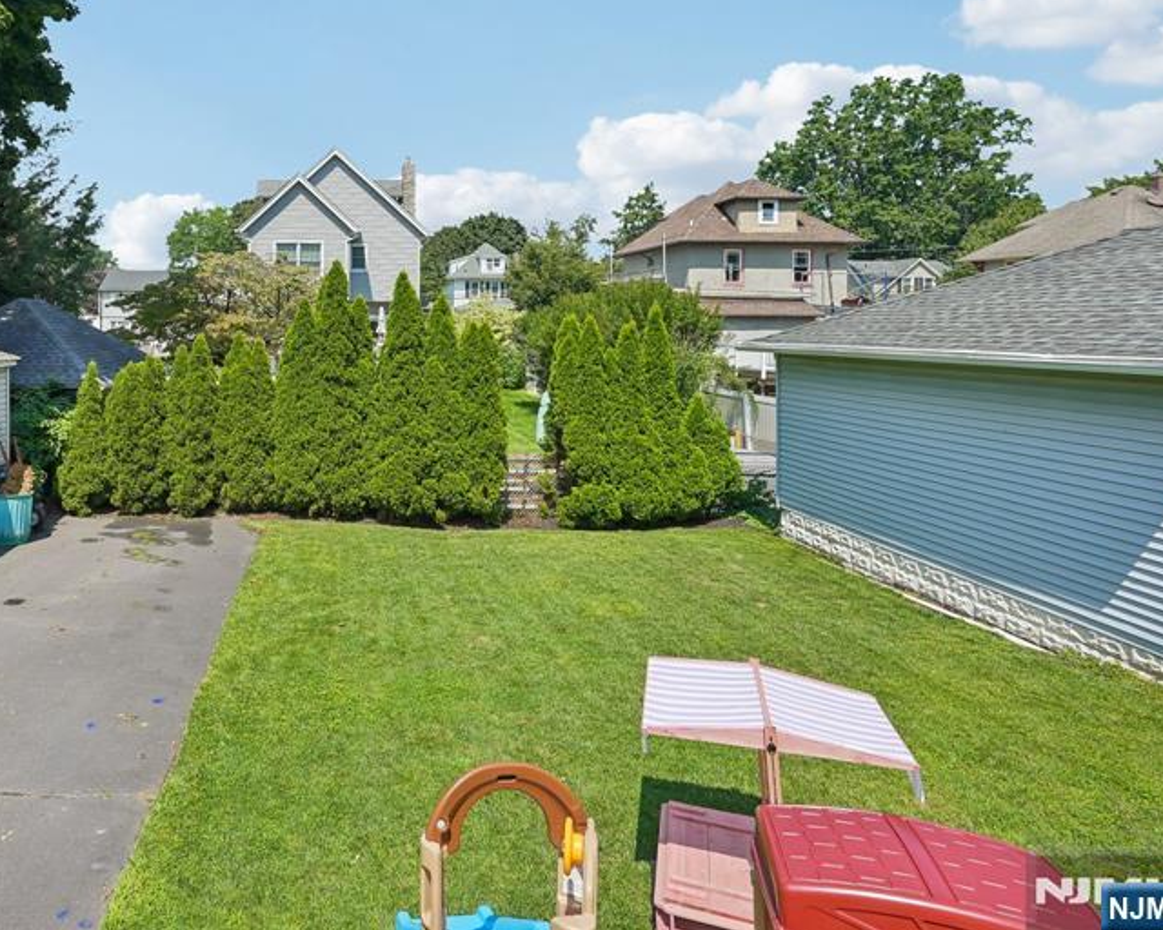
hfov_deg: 65.6
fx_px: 826
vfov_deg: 57.5
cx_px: 280
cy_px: 314
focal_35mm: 24
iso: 100
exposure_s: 1/400
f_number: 8
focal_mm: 16
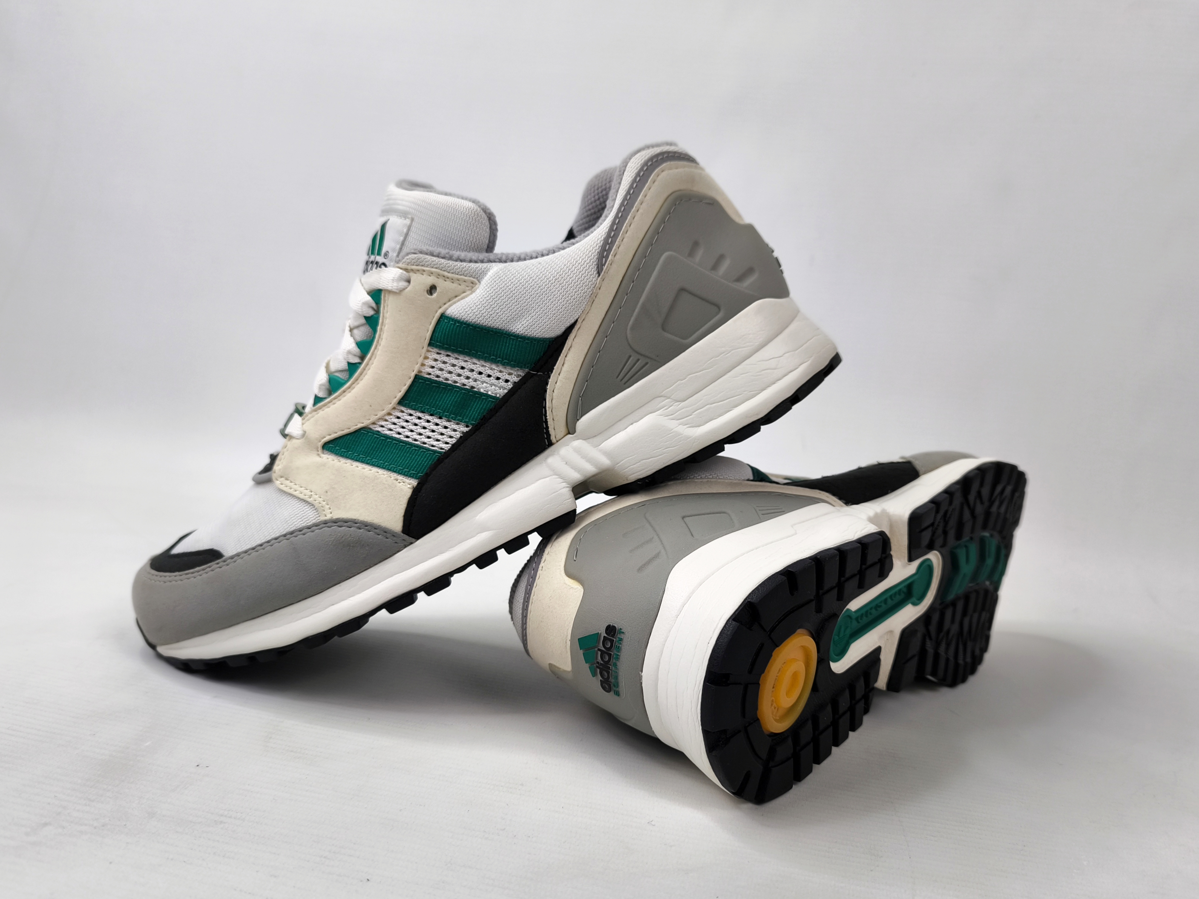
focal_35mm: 24
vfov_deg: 56.8
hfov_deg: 71.6
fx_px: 831
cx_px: 600
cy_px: 450
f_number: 1.9
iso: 50
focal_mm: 6.92
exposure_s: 1/107
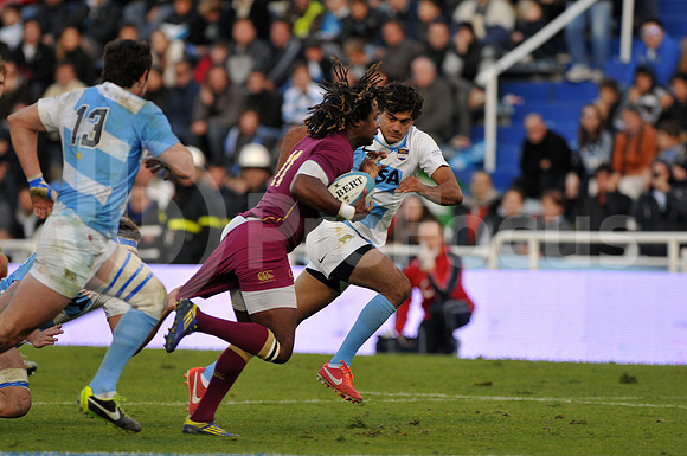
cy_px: 228
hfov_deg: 4.6
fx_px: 8575
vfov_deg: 3.0
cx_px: 344
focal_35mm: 450
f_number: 2.8
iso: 640
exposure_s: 1/1000
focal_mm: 300
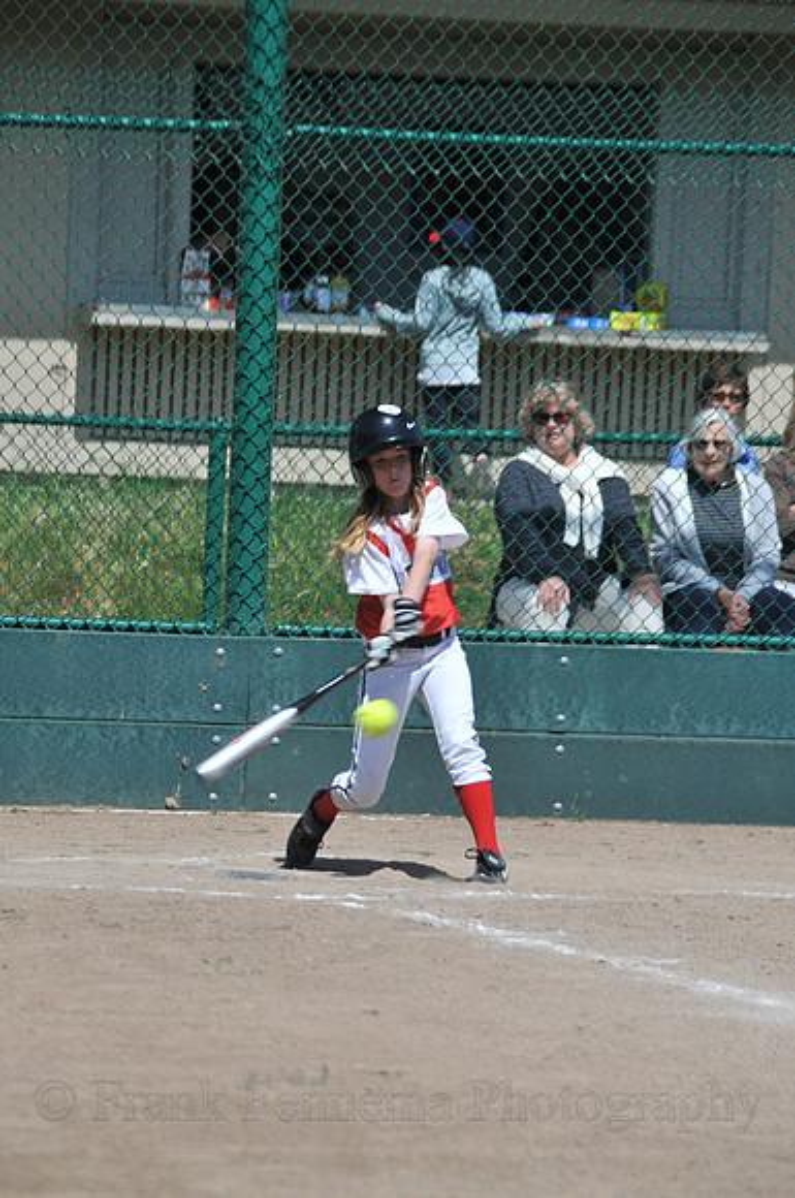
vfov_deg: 6.9
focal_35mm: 300
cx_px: 398
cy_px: 599
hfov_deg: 4.6
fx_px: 9967
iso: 200
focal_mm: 200
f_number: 8
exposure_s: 1/250
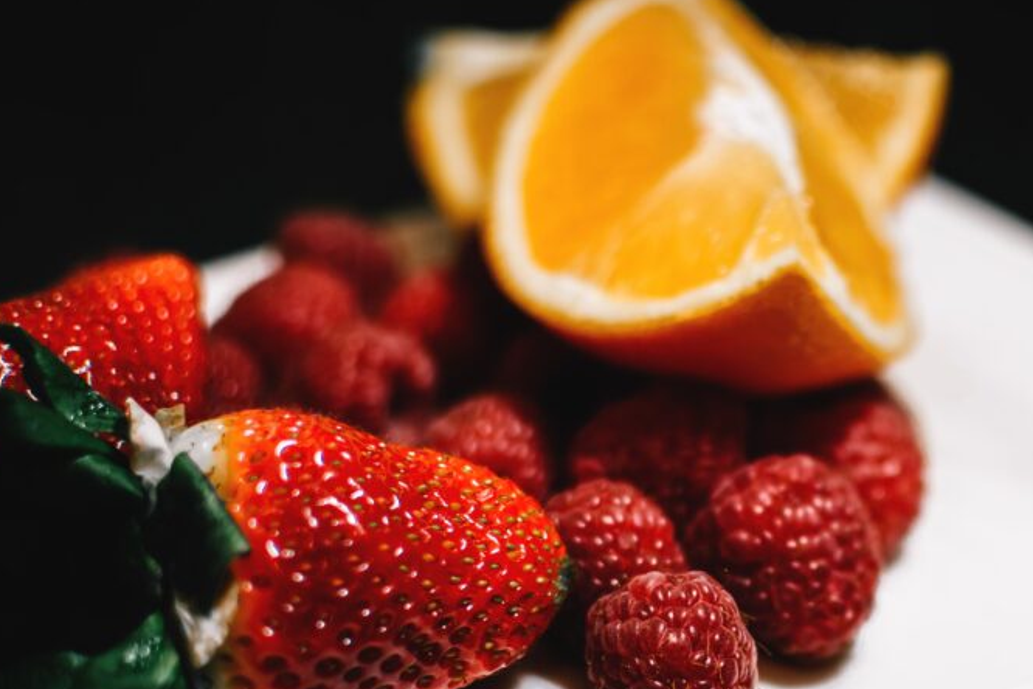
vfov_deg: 16.9
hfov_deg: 24.9
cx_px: 746
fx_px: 2317
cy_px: 435
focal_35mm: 81
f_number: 2
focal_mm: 35
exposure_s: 1/250
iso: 320
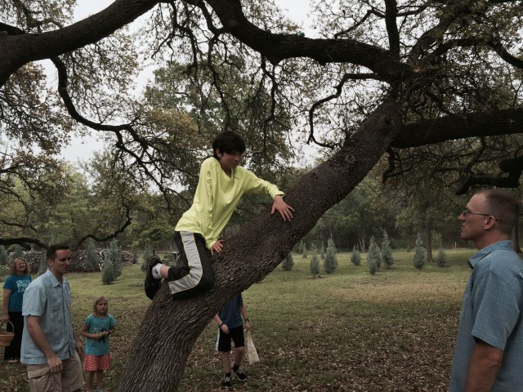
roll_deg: +0.8
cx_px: 262
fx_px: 438
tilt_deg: +6.2
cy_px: 196
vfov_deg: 48.2
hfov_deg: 61.7
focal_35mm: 29
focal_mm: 4.15
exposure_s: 1/412
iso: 32
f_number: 2.2
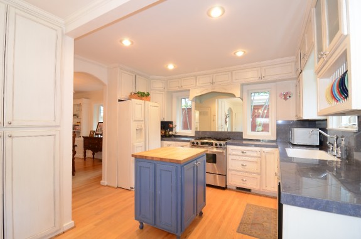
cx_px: 180
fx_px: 165
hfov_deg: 95.1
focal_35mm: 16
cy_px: 120
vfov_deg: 71.7
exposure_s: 1
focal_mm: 11
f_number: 8
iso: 100
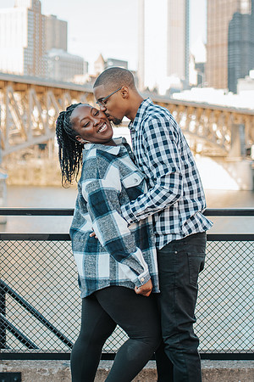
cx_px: 104
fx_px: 790
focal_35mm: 75
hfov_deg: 18.3
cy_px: 160
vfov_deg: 27.1
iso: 100
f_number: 1.8
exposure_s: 1/640
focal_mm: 35
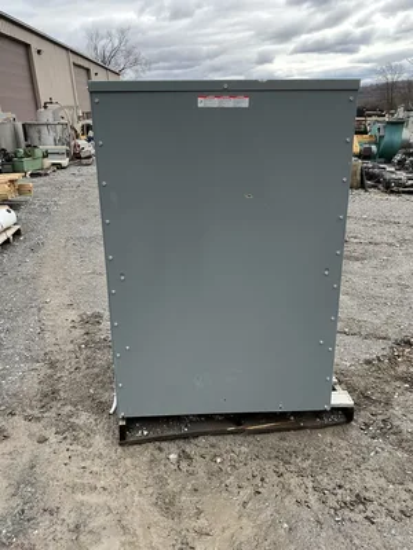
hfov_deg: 49.7
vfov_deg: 63.4
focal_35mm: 28
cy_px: 275
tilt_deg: -19.7
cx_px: 206
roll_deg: +4.0
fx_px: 445
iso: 25
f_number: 1.8
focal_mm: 3
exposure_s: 1/435
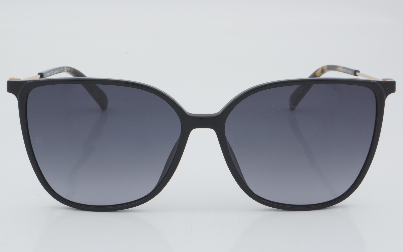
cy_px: 129
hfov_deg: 24.5
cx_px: 201
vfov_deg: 15.5
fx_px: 928
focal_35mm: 85
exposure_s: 1/3
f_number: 32
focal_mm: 55
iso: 100
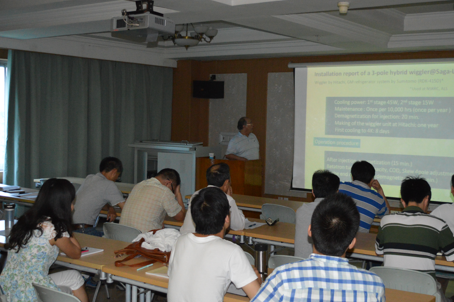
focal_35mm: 49
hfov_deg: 40.5
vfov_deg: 27.7
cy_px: 152
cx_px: 268
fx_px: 612
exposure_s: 1/60
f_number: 4
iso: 2200
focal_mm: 27
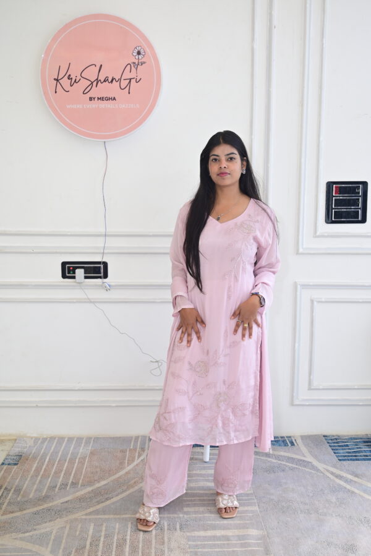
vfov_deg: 53.1
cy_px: 278
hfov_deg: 36.9
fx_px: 556
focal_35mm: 36
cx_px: 186
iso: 250
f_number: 5
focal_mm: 36
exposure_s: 1/125
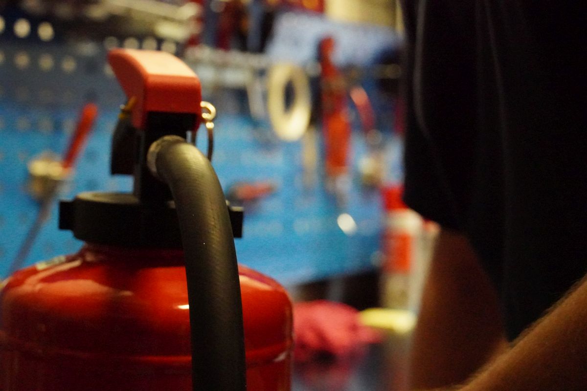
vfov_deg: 20.6
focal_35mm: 66
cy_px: 196
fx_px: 1076
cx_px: 294
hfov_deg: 30.5
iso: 20000
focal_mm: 44
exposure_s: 1/500
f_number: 5
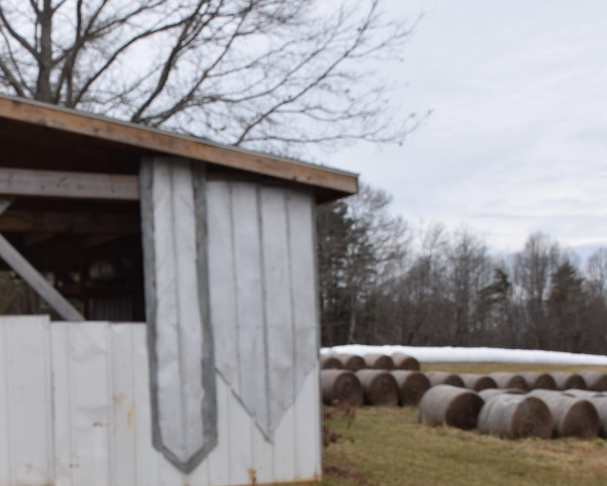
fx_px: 1093
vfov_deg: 24.9
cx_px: 121
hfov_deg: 30.3
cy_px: 347
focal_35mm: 61
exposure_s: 1/200
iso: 100
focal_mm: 25
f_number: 8
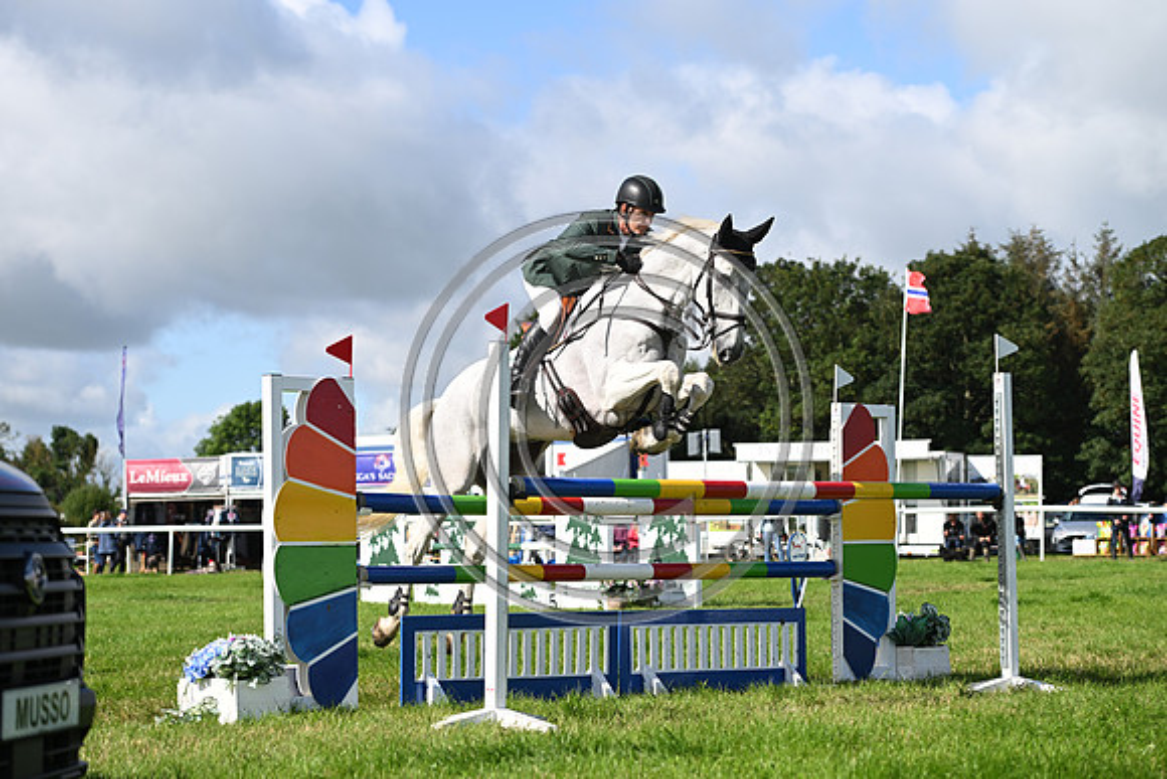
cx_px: 584
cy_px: 390
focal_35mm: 85
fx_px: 2756
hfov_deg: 23.9
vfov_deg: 16.1
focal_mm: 85
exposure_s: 1/1250
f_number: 4
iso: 160
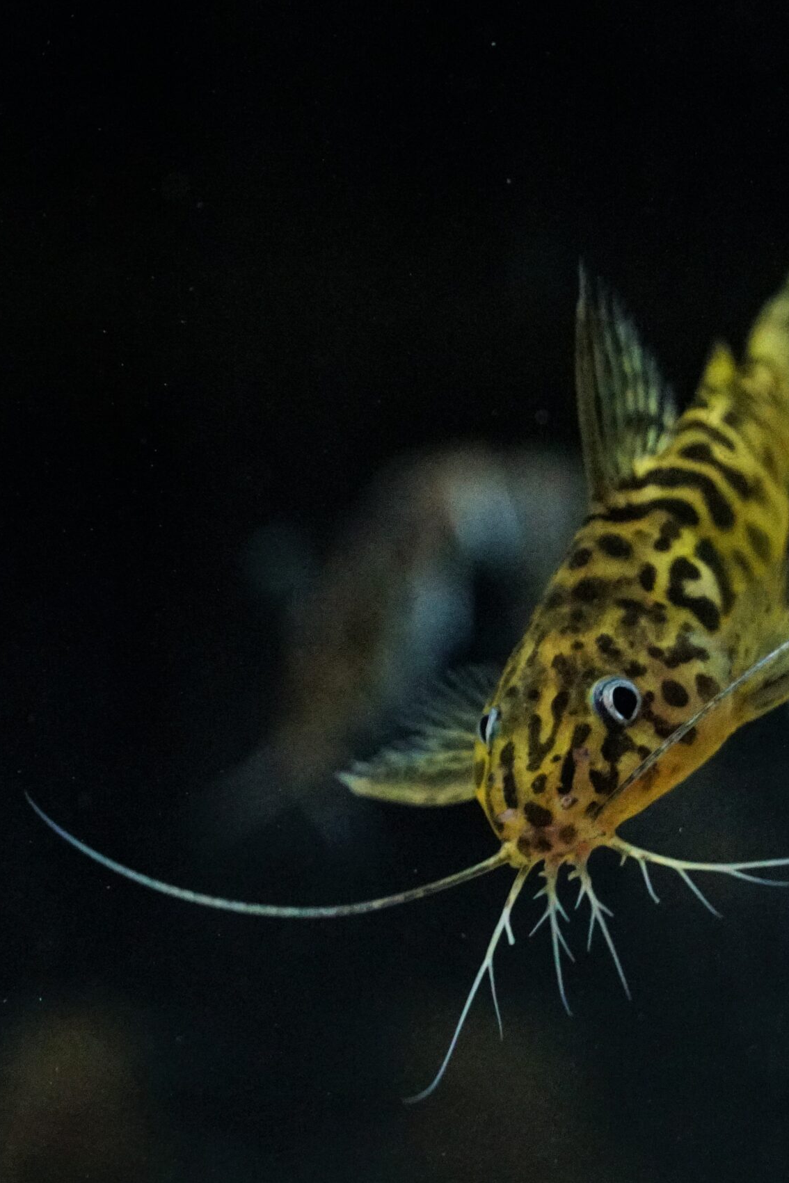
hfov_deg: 4.5
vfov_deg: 6.8
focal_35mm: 305
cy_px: 592
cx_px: 481
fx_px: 10018
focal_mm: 135
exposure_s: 1/250
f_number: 5.6
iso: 10000
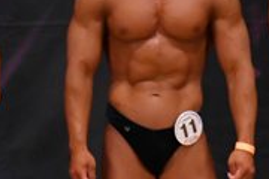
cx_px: 50
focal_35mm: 1160
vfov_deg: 1.2
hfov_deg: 1.8
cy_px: 161
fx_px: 8667
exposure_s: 1/400
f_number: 5.6
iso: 4500
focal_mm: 180
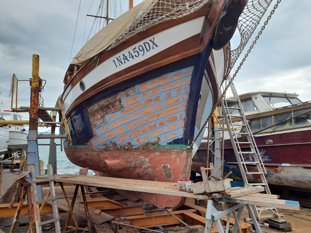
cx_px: 156
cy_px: 116
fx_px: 225
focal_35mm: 25
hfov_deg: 69.4
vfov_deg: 54.9
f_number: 2
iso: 20
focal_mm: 4.6
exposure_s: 1/156
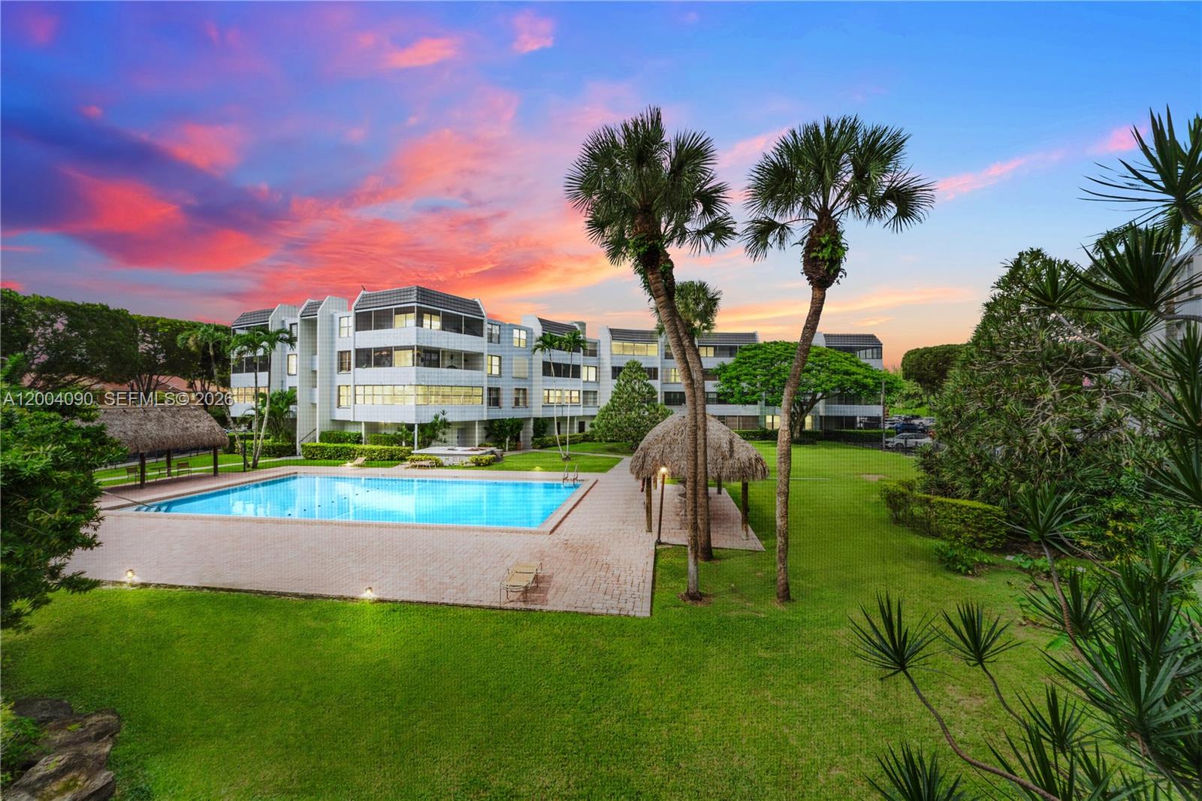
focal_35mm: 14
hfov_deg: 104.3
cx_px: 601
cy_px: 400
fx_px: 467
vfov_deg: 81.2
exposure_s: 1/500
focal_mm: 14
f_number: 8
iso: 100
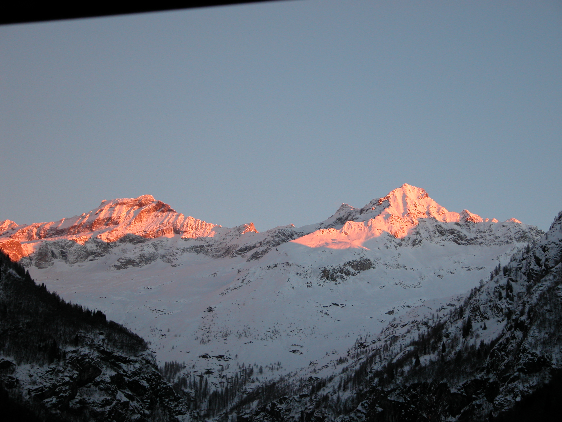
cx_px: 281
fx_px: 1429
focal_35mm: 88
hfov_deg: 22.3
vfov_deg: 16.8
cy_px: 211
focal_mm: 22.3
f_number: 3.5
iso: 100
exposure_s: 1/90.1
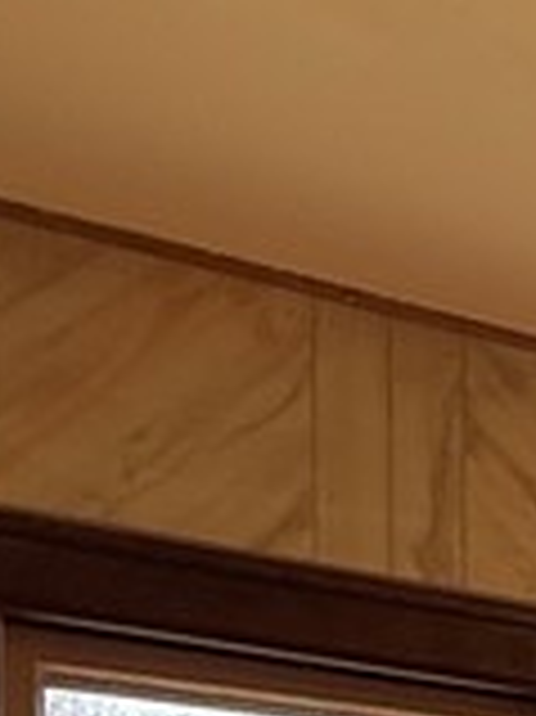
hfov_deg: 12.6
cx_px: 1306
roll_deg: -0.3
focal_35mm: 90
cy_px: 1247
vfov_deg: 17.9
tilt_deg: -5.5
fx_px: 1861
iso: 64
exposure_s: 1/293
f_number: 2.2
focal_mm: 2.22
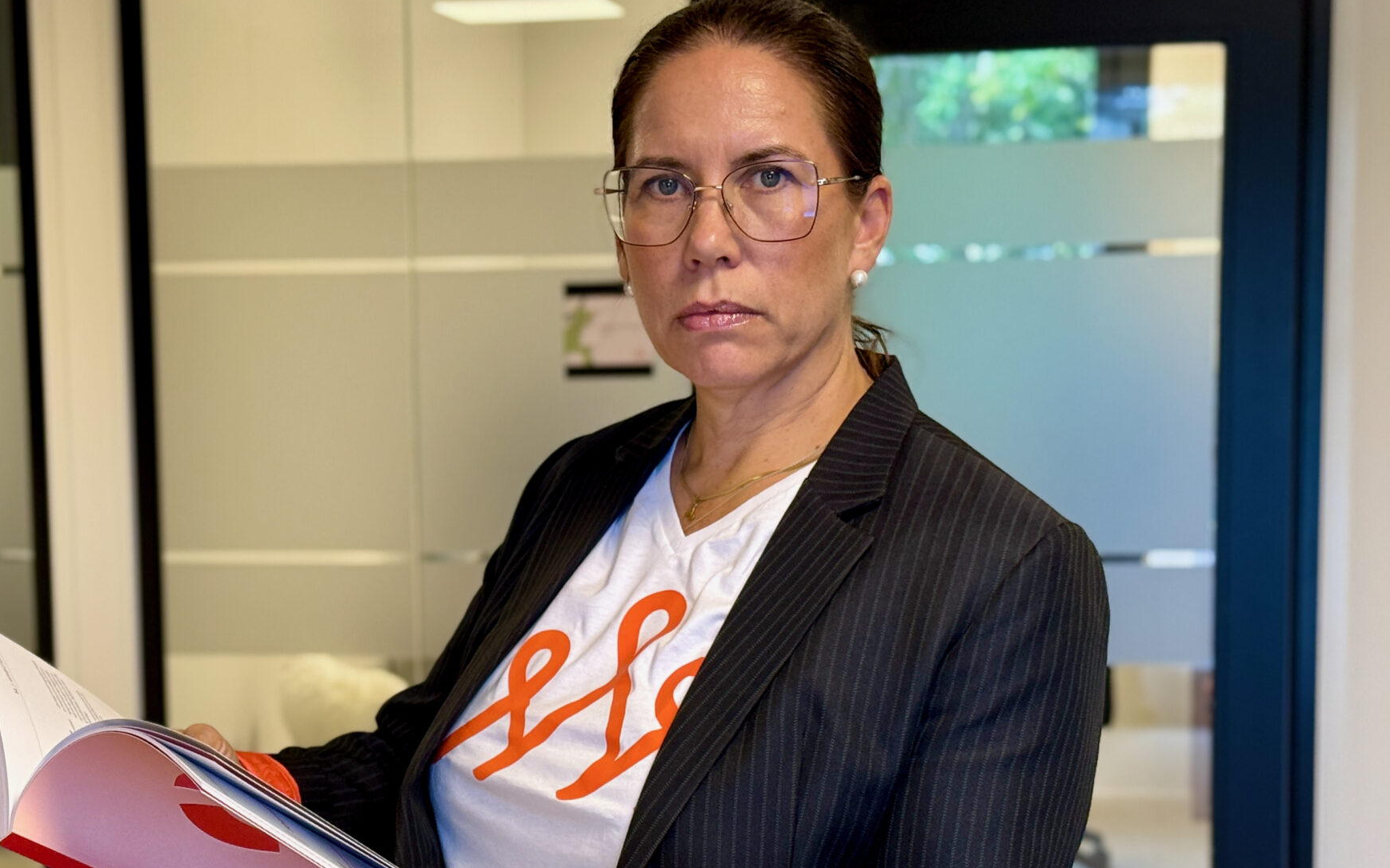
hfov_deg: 27.4
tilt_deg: -7.1
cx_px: 498
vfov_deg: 17.3
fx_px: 2841
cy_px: 630
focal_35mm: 75
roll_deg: +0.9
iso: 160
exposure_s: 1/100
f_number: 1.78
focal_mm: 6.76
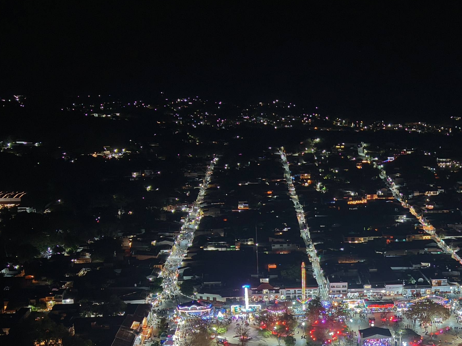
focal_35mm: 55
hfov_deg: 34.1
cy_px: 323
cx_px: 357
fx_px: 734
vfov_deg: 25.6
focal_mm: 8.67
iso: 800
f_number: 1.8
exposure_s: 1/15
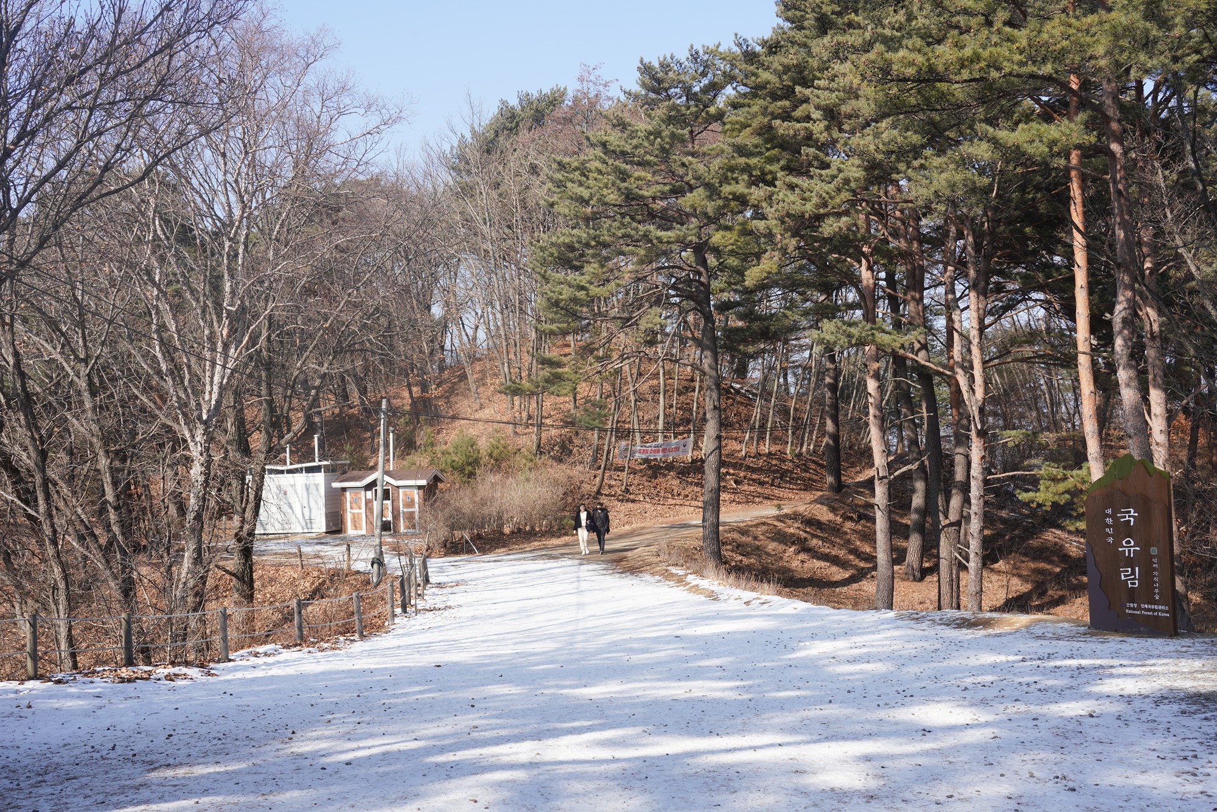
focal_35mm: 38
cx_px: 608
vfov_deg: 35.1
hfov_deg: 50.7
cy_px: 406
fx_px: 1285
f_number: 14
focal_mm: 38
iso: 200
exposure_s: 1/100
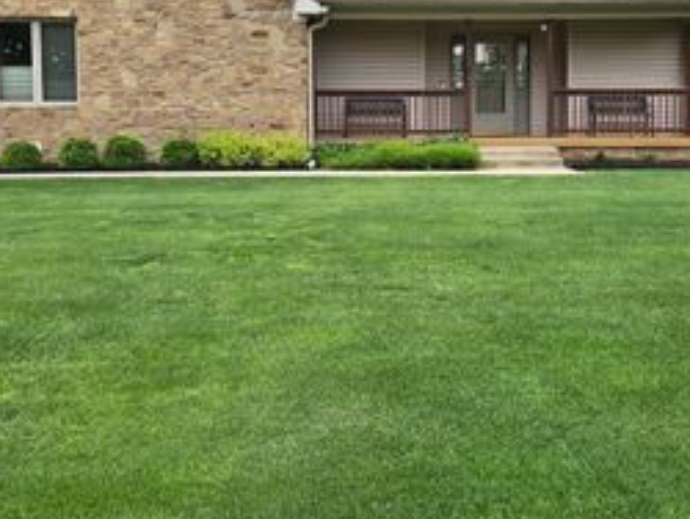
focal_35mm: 46
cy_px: 173
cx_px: 392
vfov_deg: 31.3
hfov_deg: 41.1
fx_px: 918
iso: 25
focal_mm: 5.4
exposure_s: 1/196
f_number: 1.8
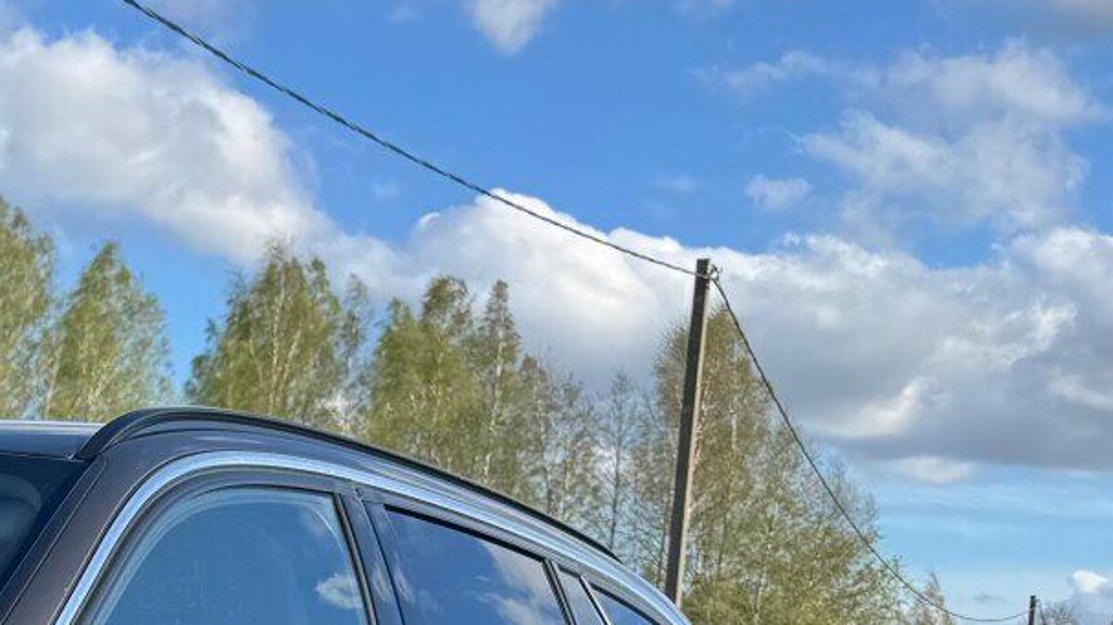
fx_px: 2478
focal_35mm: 84
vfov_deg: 13.1
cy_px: 1102
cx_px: -528
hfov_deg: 21.5
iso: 80
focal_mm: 6.76
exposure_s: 1/1425
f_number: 1.78
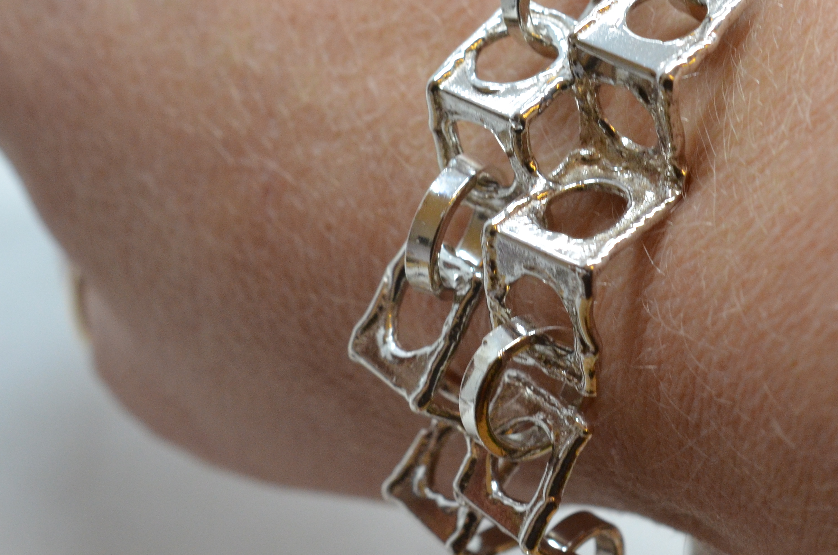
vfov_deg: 11.1
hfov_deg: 16.8
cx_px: 520
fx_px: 2834
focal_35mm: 122
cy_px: 56
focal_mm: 40
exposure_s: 1/125
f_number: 9
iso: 1000
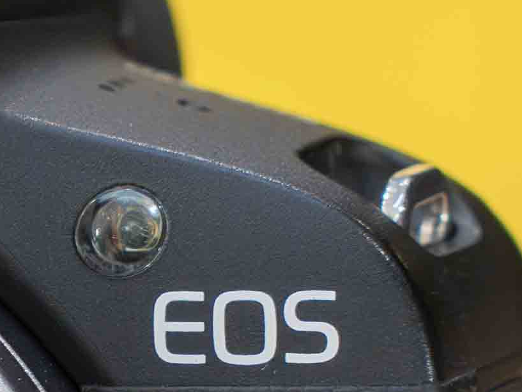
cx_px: -457
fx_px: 8582
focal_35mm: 569
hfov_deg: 3.5
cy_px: 439
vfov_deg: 2.6
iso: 2000
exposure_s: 1/125
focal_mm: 69
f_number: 5.6
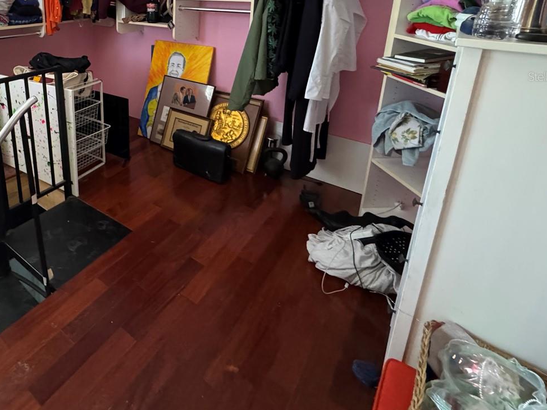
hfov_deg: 68.8
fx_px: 363
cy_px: 76
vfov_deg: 54.4
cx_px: 132
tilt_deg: -15.1
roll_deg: +0.4
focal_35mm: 23
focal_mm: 2.22
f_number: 2.2
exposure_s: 1/60
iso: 1000
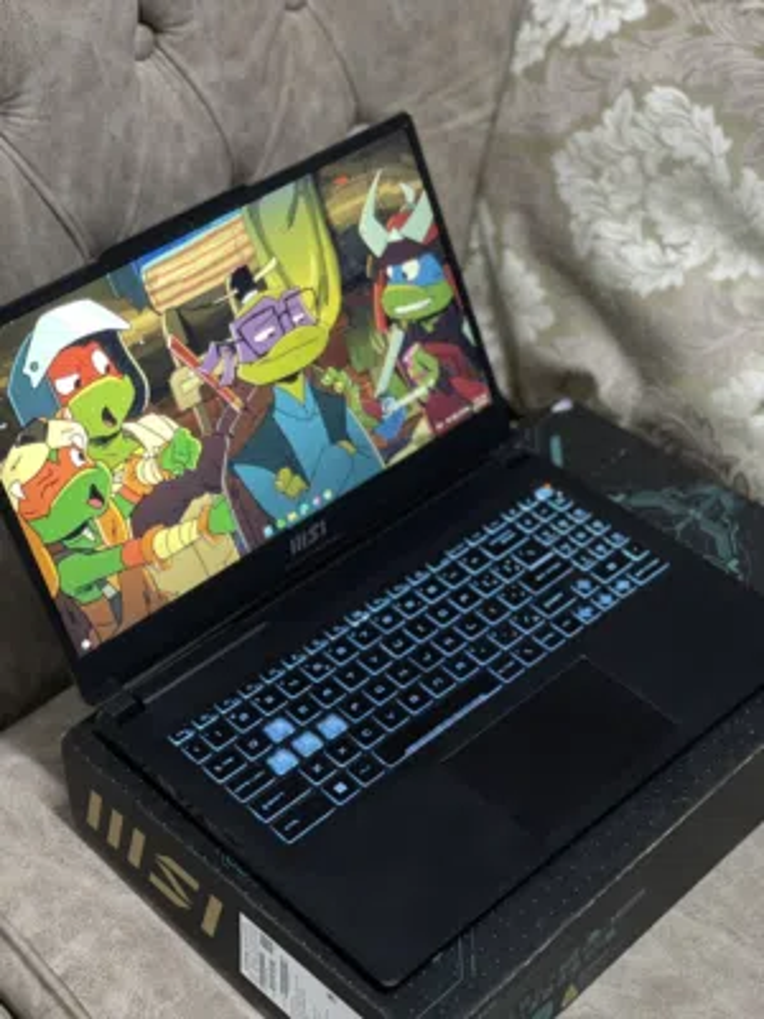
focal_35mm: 64
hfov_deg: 22.9
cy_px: 510
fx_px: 1883
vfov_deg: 30.3
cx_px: 382
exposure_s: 1/15
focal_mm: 7.5
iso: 500
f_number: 2.2
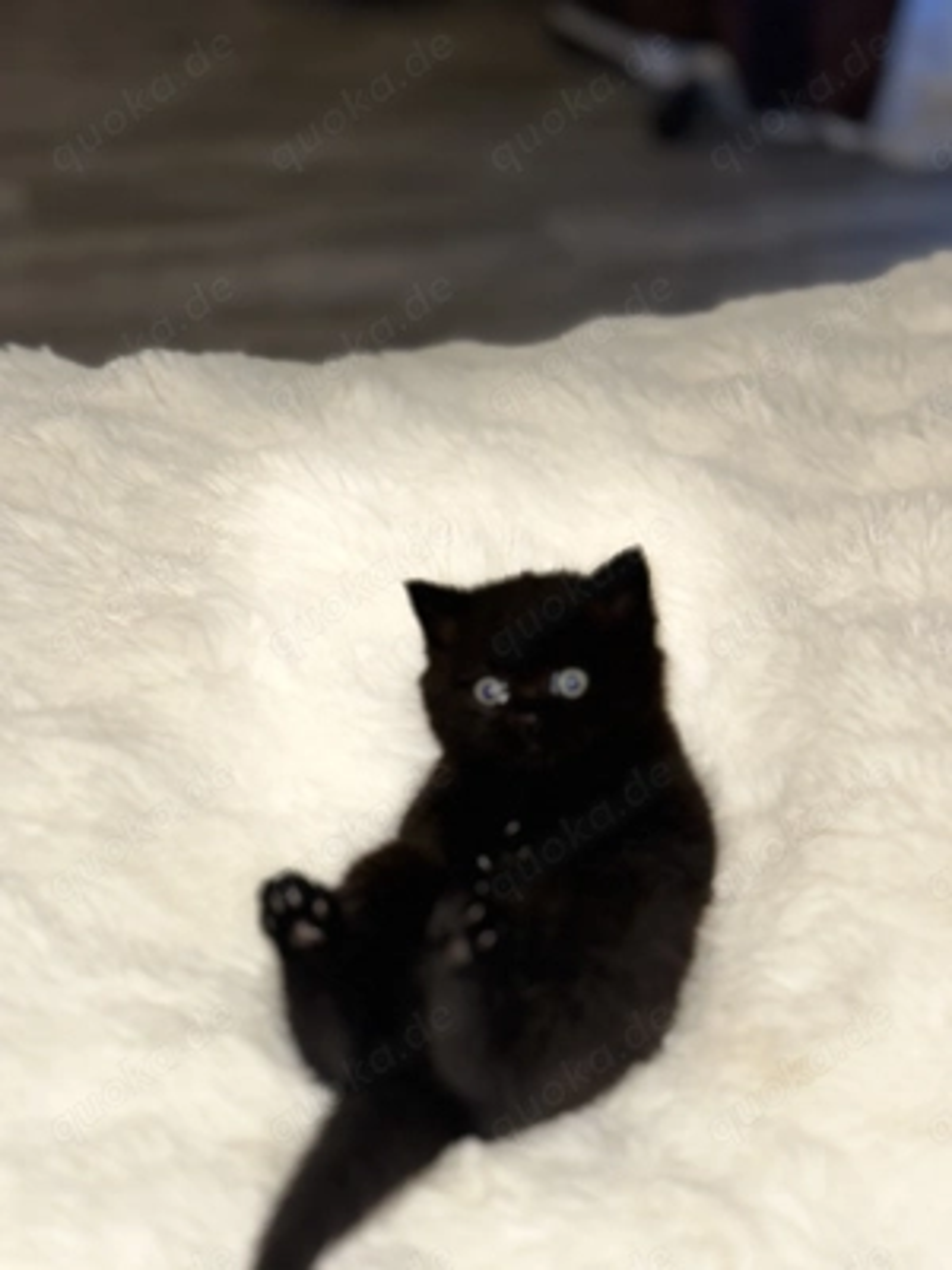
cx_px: 476
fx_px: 1760
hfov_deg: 30.3
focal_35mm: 48
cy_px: 635
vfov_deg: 39.7
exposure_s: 1/44
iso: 40
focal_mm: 6.86
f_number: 1.78
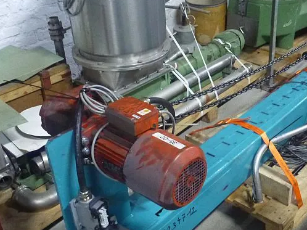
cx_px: 227
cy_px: 117
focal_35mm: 45
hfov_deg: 41.0
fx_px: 399
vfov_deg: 32.2
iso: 800
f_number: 3.3
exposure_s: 1/8
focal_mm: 4.9
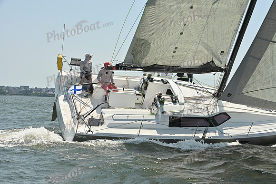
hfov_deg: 28.8
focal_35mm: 70
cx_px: 138
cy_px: 92
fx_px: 537
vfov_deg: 19.5
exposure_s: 1/1250
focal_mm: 70
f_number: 10
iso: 320
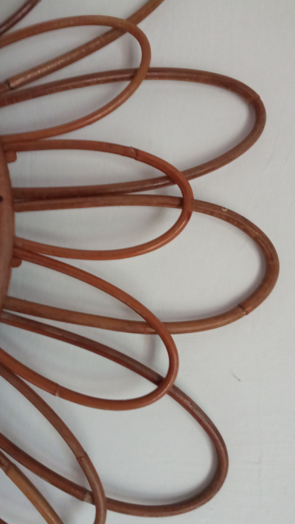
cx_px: 116
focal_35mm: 30
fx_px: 417
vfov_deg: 64.3
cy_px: 259
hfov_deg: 38.8
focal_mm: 3.79
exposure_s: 1/20
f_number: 2.2
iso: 768
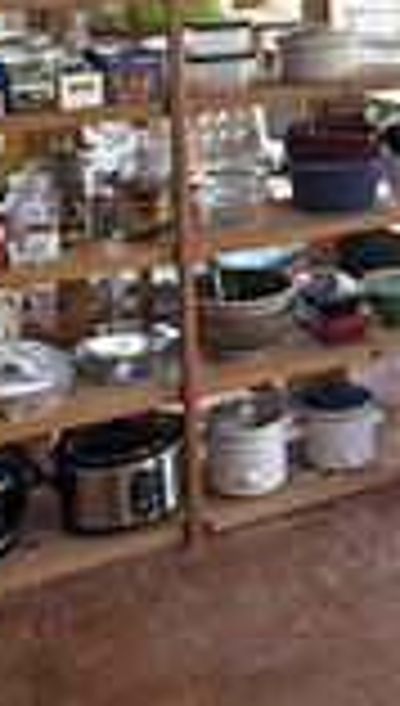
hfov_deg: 19.4
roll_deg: +1.2
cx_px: 292
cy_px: -9
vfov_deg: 31.1
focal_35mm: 62
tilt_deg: -4.2
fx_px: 1162
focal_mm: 2.22
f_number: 2.2
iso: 125
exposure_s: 1/99
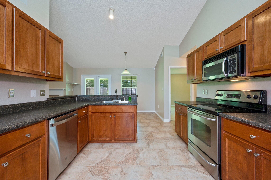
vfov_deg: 81.1
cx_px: 136
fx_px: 105
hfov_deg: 104.3
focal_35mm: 14
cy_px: 90
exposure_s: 1/20
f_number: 9
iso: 500
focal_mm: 14
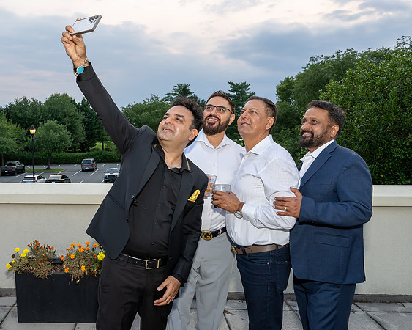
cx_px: 139
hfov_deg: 50.4
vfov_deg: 42.0
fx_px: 429
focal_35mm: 35
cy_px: 165
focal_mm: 26.5
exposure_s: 1/250
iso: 800
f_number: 9
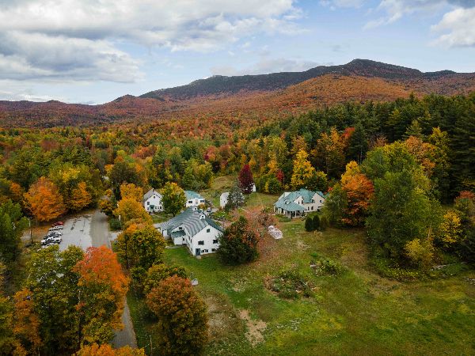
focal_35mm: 24
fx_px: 329
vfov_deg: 56.8
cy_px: 178
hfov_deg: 71.6
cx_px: 238
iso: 100
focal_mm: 4.5
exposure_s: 1/320
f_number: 2.8
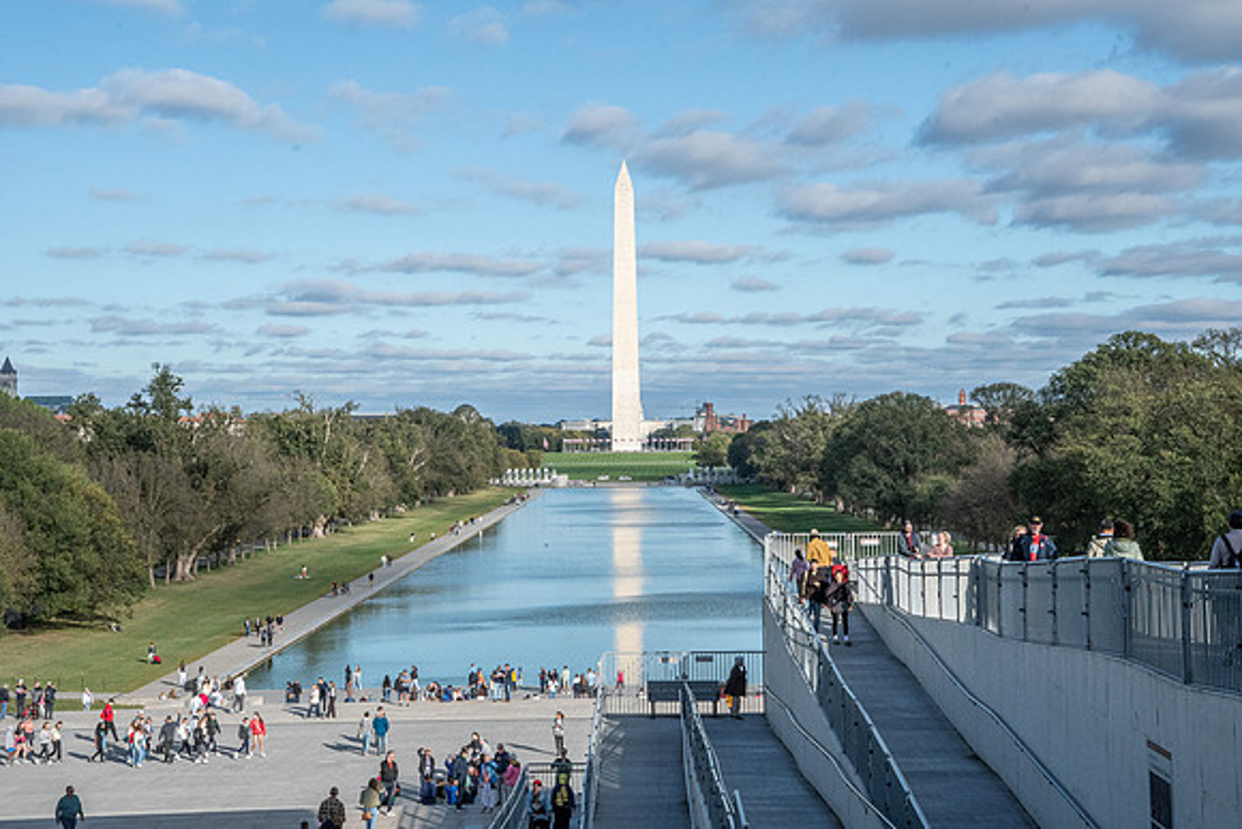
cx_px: 621
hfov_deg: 31.9
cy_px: 414
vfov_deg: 21.6
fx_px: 2174
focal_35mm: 63
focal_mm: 42
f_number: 18
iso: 640
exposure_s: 1/800
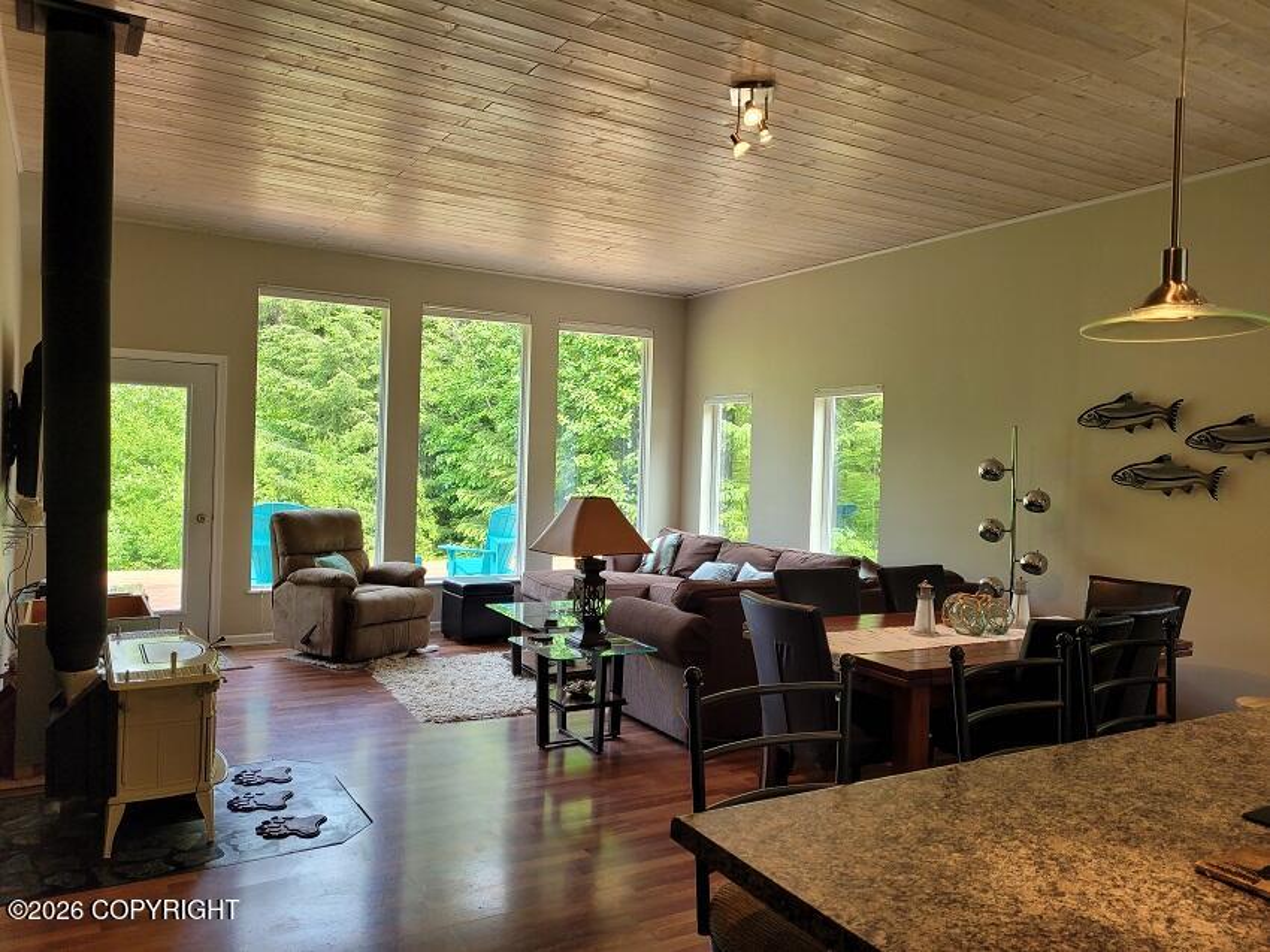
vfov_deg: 53.0
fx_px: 954
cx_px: 635
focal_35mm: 26
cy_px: 476
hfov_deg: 67.3
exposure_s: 1/120
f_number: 1.8
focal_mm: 5.4
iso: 64
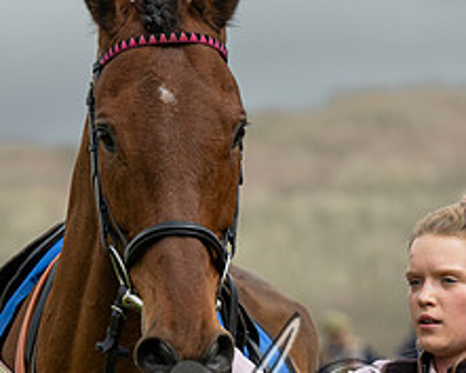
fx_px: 5933
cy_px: 259
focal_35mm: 430
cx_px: 300
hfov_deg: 4.5
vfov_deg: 3.6
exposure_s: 1/2000
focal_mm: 150
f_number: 5
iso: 400
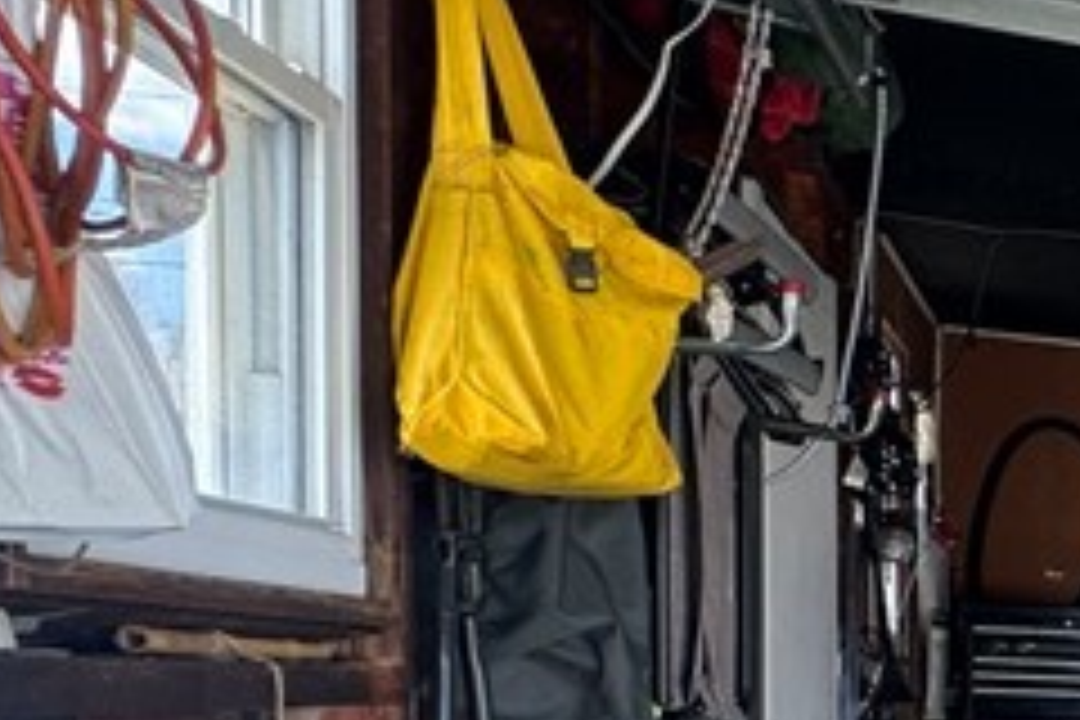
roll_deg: -4.0
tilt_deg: -4.0
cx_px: 2048
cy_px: 824
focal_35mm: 62
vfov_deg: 20.7
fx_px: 1860
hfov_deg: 20.3
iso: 50
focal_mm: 2.22
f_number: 2.2
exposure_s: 1/99
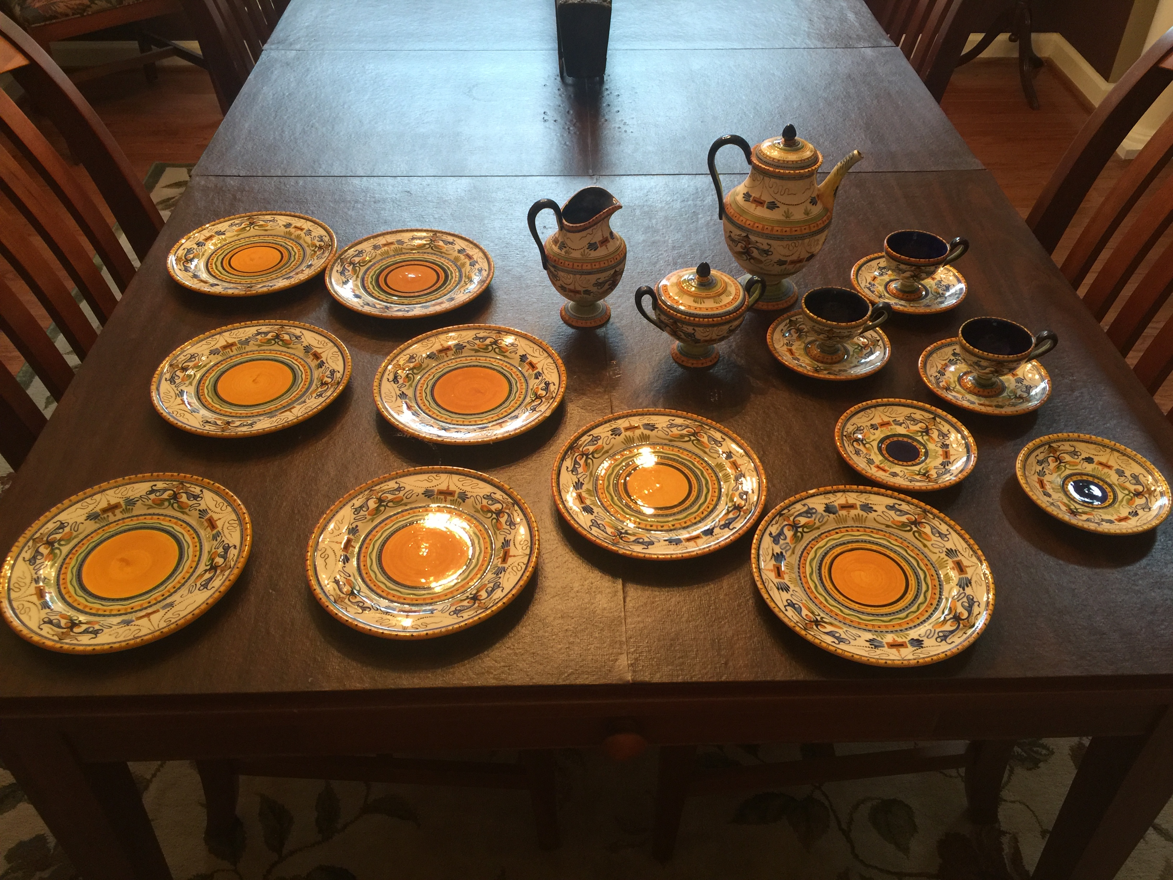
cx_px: 586
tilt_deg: -41.0
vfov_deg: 48.2
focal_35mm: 29
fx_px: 983
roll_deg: -0.5
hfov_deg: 61.7
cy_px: 440
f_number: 2.2
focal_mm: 4.15
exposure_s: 1/15
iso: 64
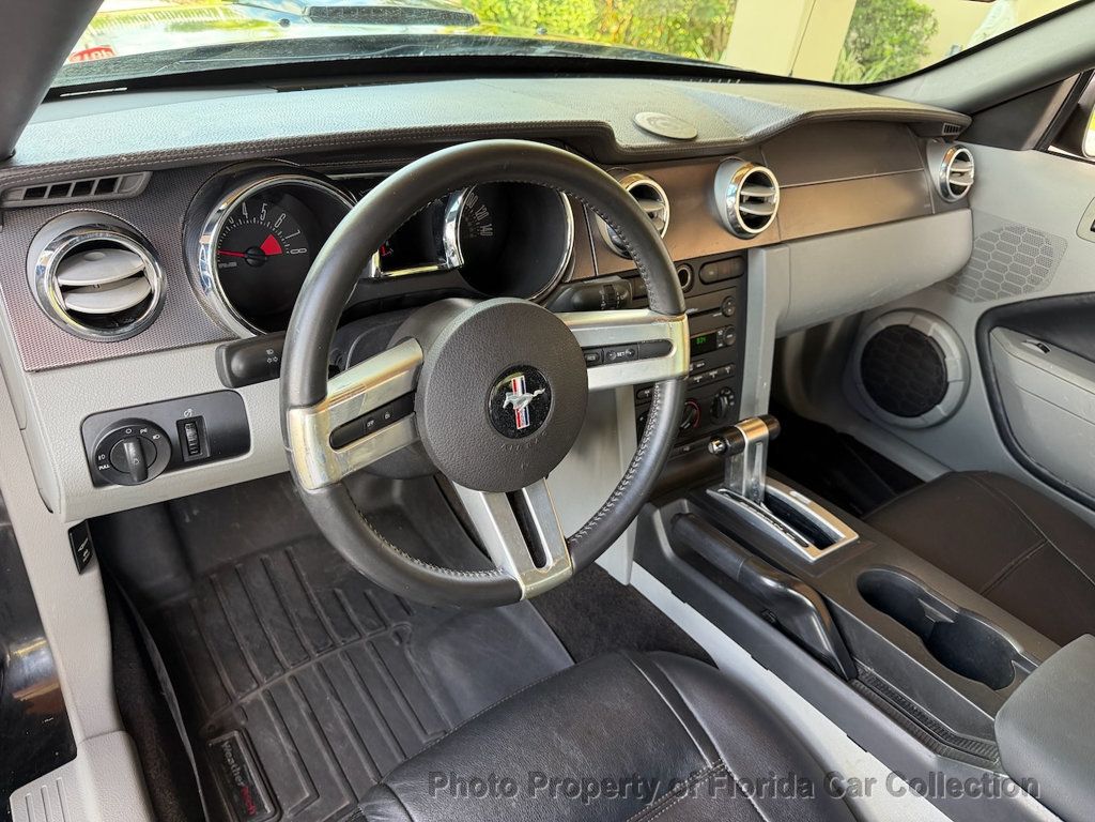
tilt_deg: -30.4
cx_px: 548
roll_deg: -8.2
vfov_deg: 56.8
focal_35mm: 24
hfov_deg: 71.6
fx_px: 759
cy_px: 411
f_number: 1.78
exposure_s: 1/111
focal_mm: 6.76
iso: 200
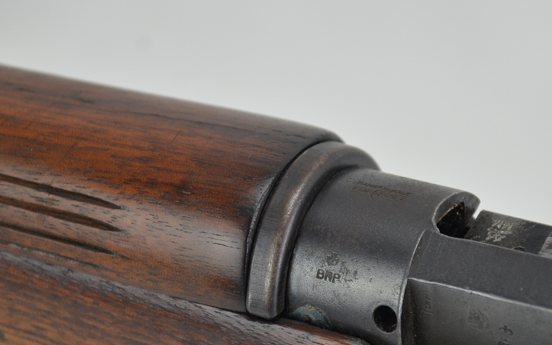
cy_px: 277
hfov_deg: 6.0
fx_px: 5233
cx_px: 351
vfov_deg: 3.8
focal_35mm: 348
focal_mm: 135
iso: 800
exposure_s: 1/200
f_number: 5.6
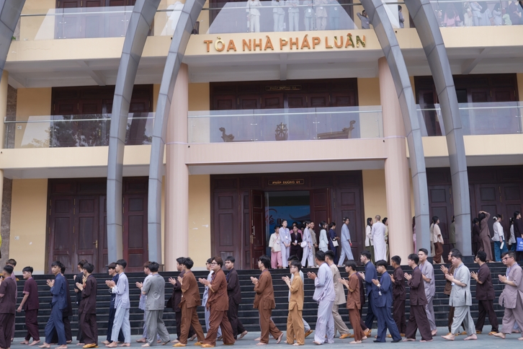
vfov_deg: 28.5
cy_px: 131
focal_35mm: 47
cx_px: 269
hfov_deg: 41.9
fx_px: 683
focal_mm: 35
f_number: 2.8
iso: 125
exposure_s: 1/640
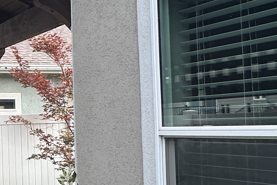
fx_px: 477
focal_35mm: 62
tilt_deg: +3.4
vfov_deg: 21.9
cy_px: 110
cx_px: -178
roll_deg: +1.8
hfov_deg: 23.2
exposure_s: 1/303
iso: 40
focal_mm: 2.22
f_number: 2.2
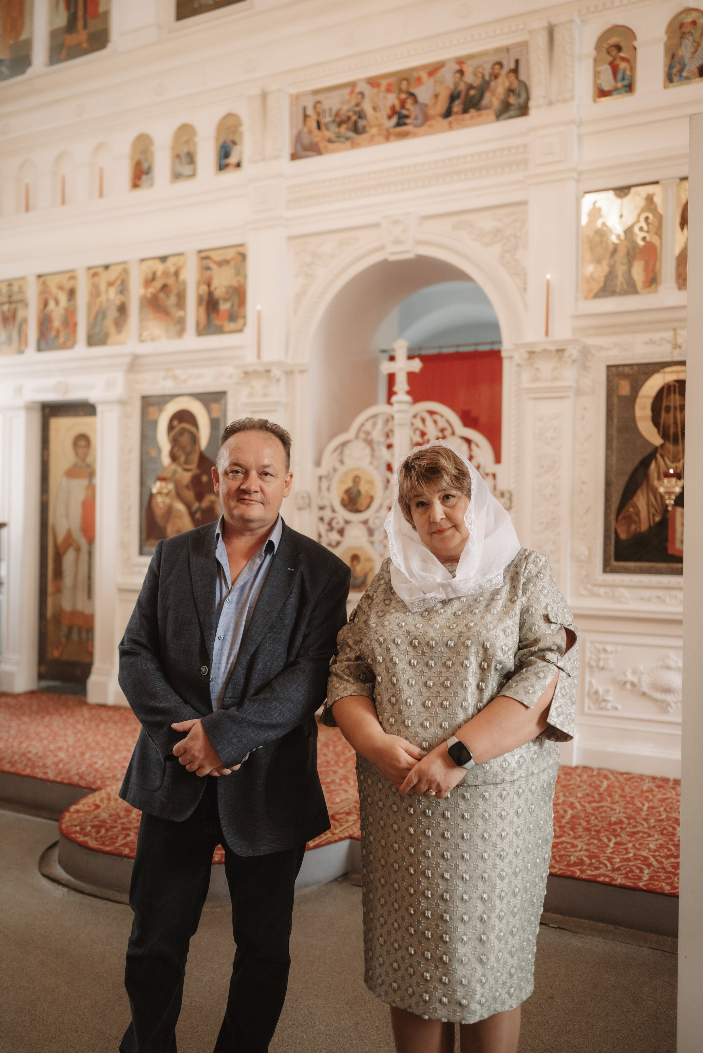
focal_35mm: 35
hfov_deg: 37.9
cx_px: 352
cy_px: 526
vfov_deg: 54.4
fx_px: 1024
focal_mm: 35
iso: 800
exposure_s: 1/250
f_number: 2.2
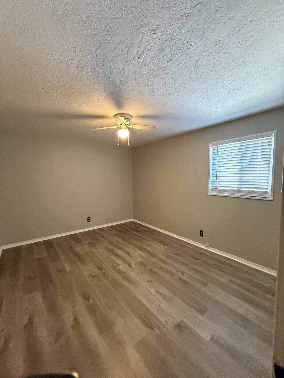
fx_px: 153
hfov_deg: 85.7
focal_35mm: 14
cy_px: 189
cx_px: 142
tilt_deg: -2.4
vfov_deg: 102.1
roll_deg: -1.8
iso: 800
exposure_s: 1/60
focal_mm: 2.22
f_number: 2.2
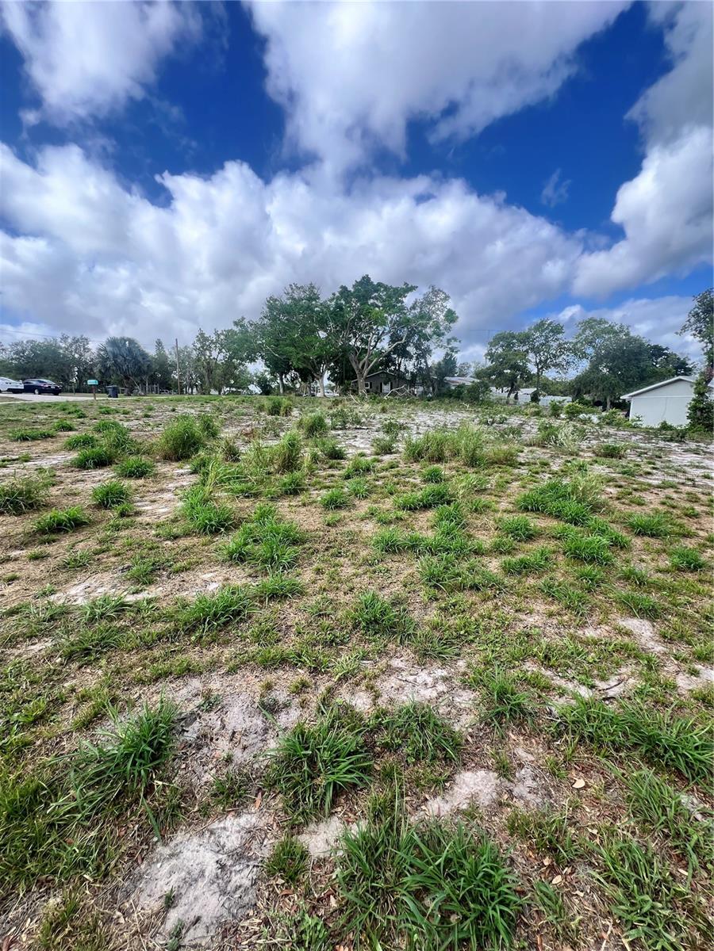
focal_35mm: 13
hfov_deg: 89.9
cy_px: 476
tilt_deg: -10.8
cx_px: 357
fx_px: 358
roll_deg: +0.6
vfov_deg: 106.2
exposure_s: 1/536
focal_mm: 1.57
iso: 32
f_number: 1.8
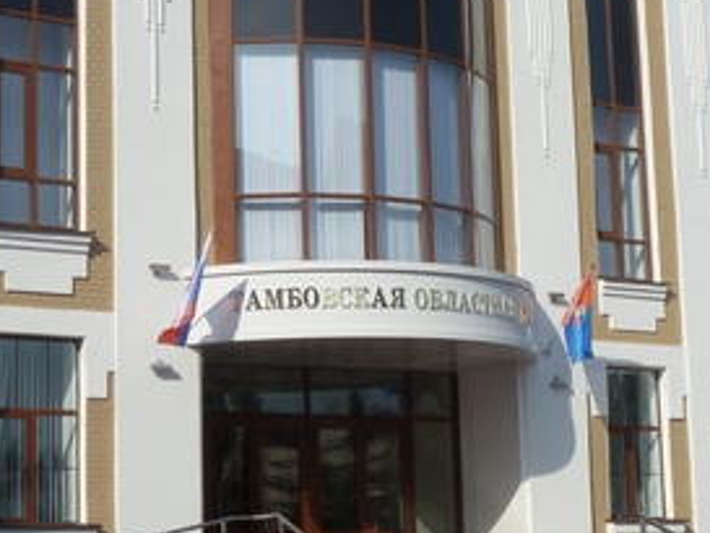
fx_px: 1826
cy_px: 252
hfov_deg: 22.0
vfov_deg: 16.6
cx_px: 395
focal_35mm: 89
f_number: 5.6
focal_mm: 6.8
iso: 100
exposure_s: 1/500
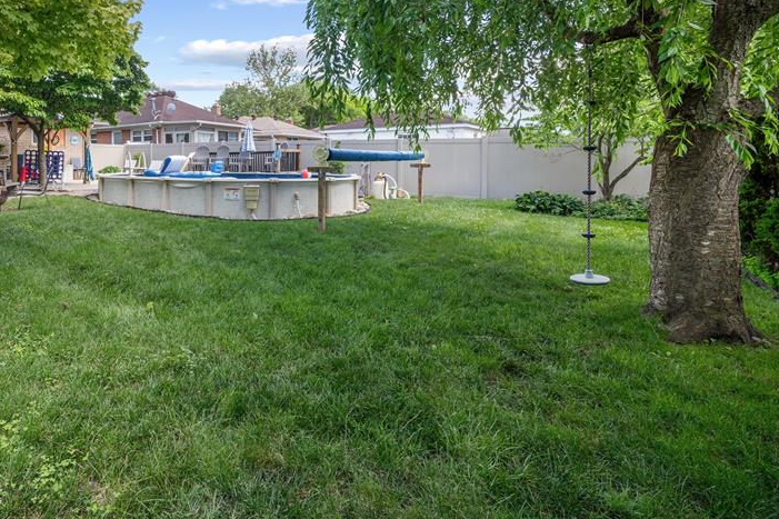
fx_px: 411
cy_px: 169
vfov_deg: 62.8
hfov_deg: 82.3
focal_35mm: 19
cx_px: 229
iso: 250
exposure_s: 1/40
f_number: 8
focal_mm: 13
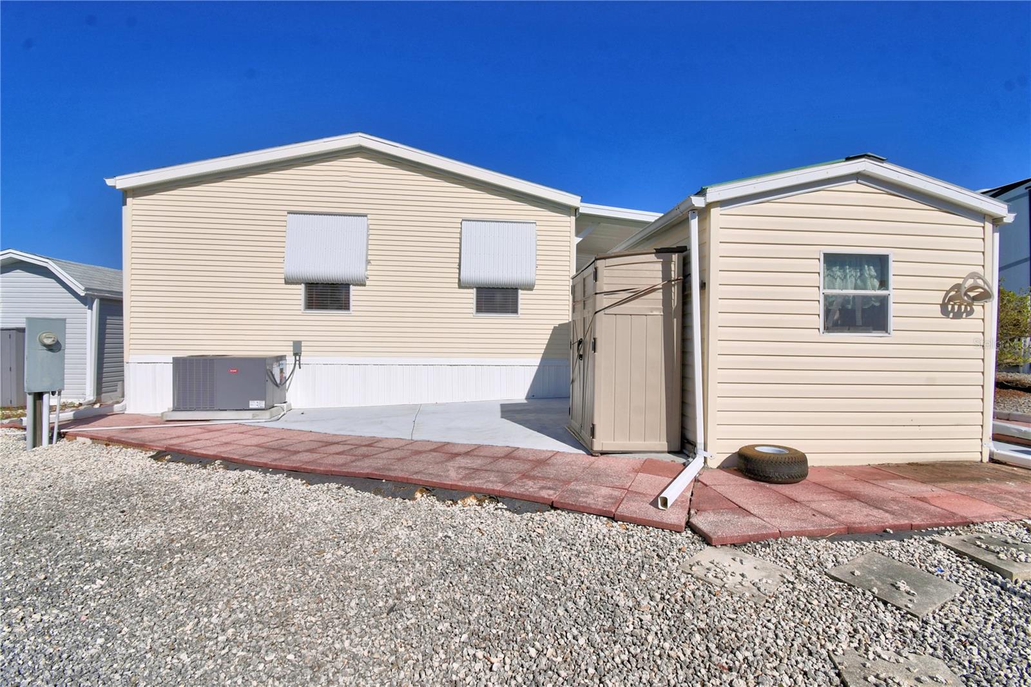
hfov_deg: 100.4
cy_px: 344
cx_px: 516
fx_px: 429
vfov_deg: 77.3
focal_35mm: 15
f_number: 11
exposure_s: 1/500
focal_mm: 10
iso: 100
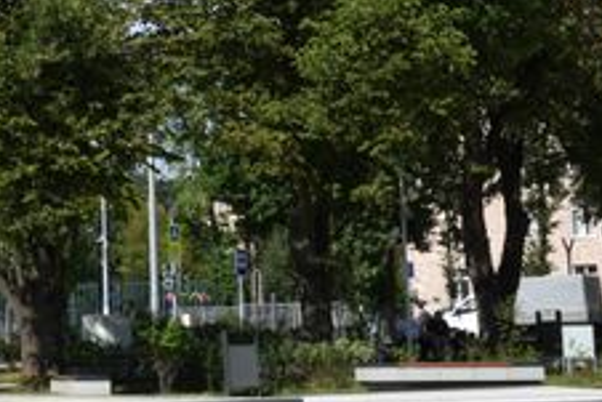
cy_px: 61
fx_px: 1707
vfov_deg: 13.4
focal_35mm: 102
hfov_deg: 19.0
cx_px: -97
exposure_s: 1/60
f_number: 22
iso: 100
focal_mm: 33
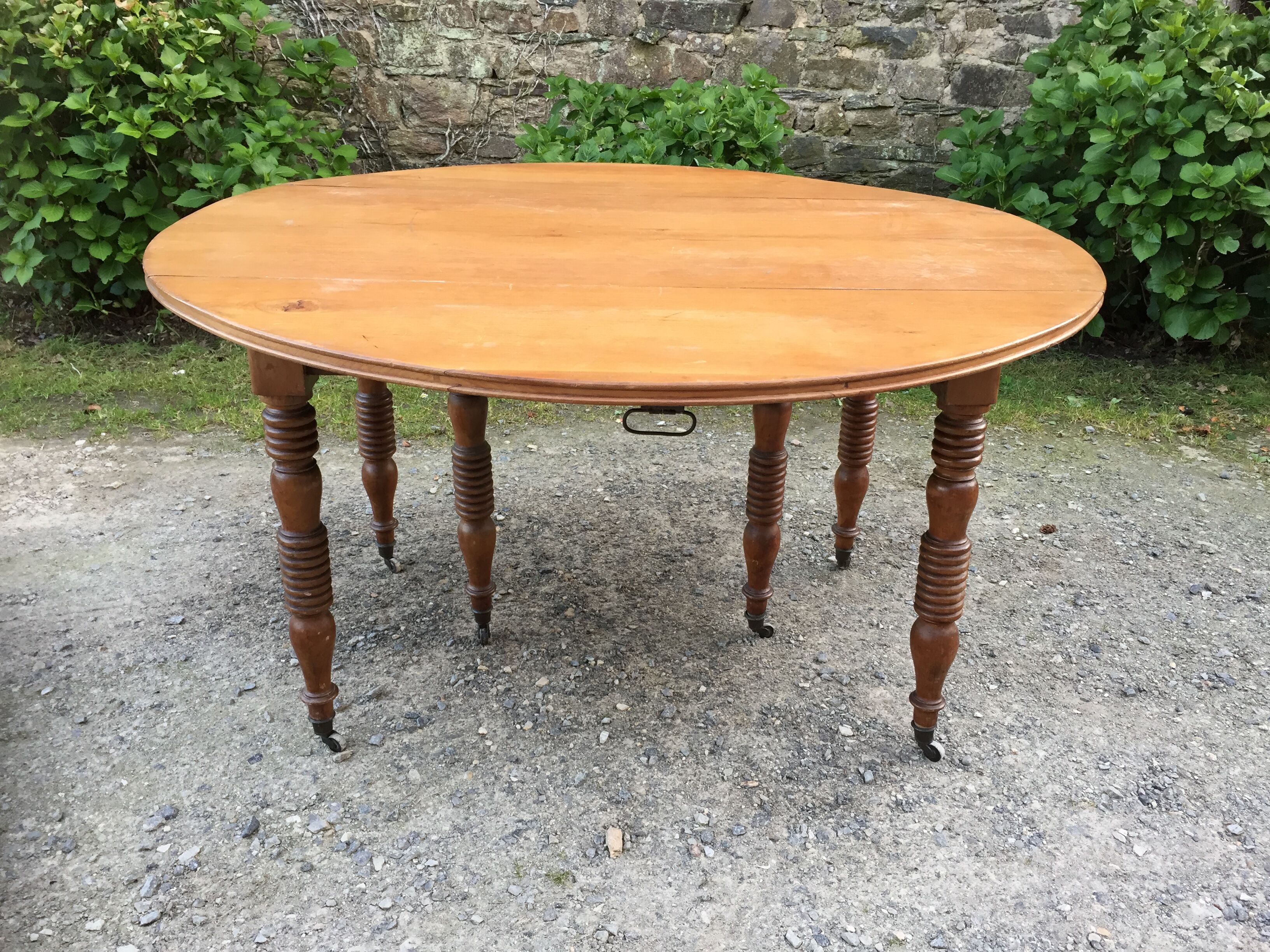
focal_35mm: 29
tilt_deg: -23.5
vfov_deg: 48.2
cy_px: 476
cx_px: 635
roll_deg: -1.4
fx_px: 1064
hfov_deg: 61.7
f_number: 2.2
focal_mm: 4.15
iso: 32
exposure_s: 1/33
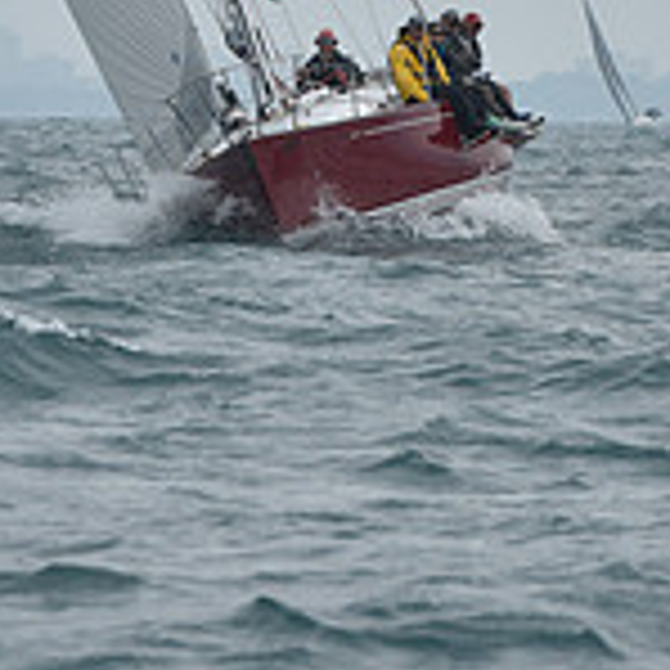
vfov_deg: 2.7
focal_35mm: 660
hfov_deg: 2.7
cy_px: -65
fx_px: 14453
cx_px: 463
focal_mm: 200
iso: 250
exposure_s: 1/800
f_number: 10
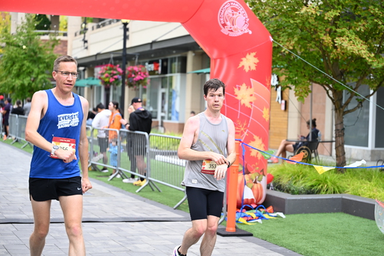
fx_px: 747
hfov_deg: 28.8
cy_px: 128
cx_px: 192
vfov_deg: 19.5
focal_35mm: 70
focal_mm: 70
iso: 800
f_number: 2.8
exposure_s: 1/1600
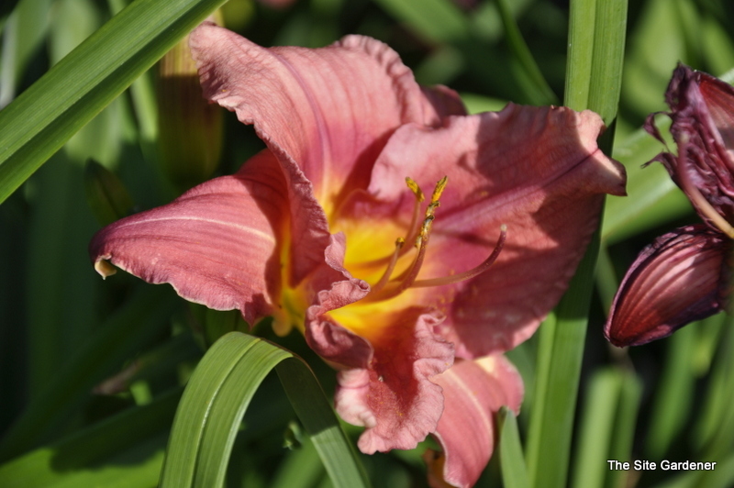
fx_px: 3209
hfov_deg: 13.1
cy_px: 244
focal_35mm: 158
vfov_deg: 8.7
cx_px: 367
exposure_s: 1/640
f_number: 5.6
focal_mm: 105
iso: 200
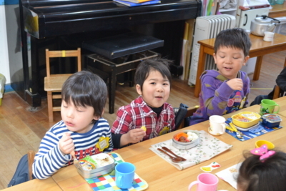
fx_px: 405
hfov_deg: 38.9
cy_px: 96
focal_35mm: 51
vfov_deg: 26.5
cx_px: 143
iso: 1400
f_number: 5
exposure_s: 1/60
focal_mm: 34
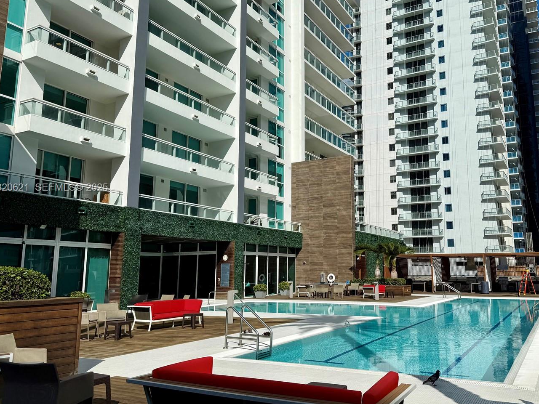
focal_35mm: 30
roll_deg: +0.3
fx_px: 467
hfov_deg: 59.6
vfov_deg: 46.8
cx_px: 314
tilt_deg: +9.2
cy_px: 188
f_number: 1.78
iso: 80
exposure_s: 1/11905
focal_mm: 6.76
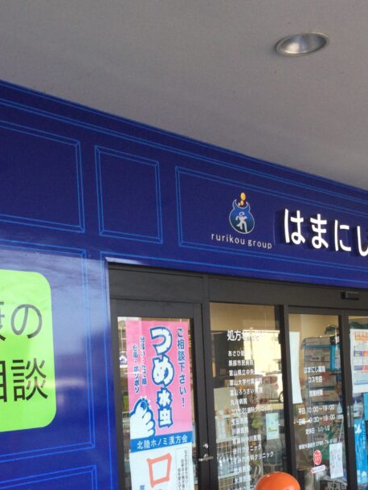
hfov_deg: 28.0
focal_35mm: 52
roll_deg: +2.6
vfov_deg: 36.1
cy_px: 361
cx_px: 174
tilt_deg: -0.6
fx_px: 737
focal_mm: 3.3
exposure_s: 1/120
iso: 40
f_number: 2.4
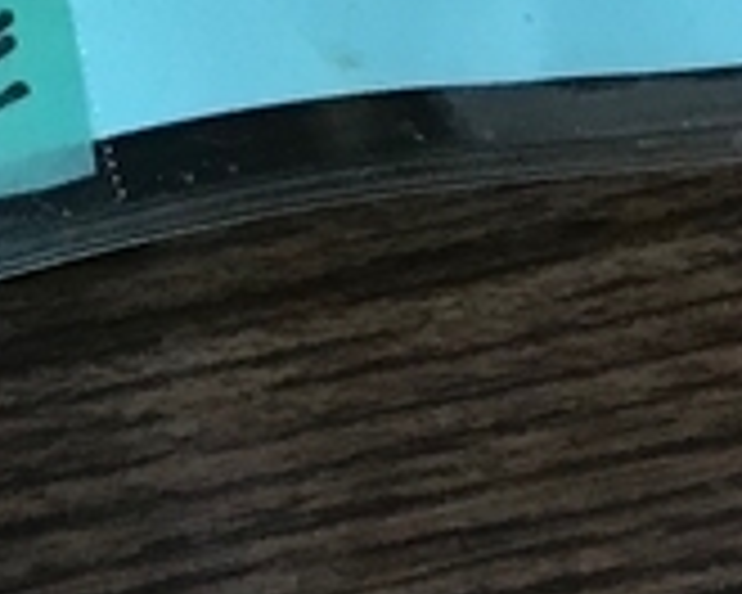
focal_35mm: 199
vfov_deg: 7.2
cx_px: -643
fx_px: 4370
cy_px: -882
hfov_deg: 9.2
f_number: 1.8
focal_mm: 3.99
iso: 40
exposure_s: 1/20
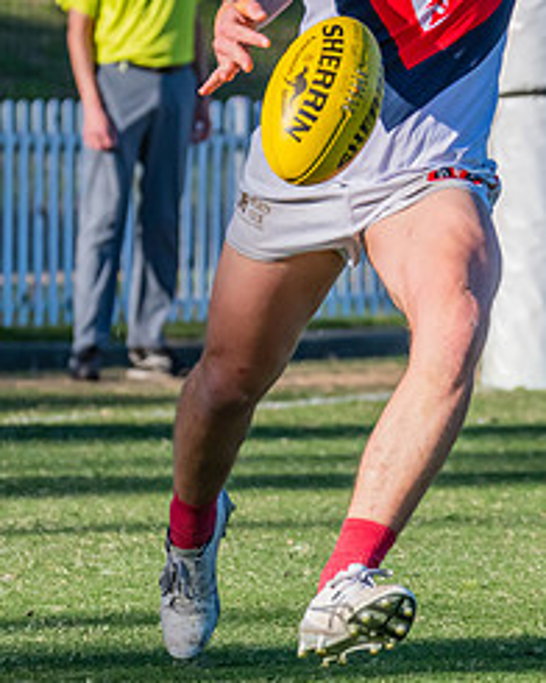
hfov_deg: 2.3
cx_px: 519
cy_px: 184
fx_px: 13776
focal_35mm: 682
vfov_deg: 2.8
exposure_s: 1/1600
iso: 800
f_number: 10
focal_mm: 250
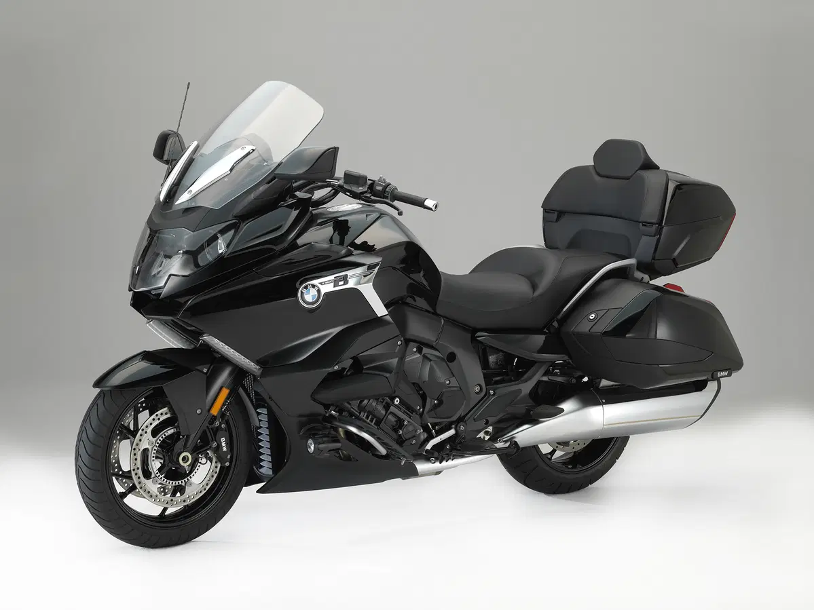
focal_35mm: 78
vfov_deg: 18.9
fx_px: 1834
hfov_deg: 25.0
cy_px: 305
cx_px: 407
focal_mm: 100
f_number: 13
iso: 100
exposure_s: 1/180
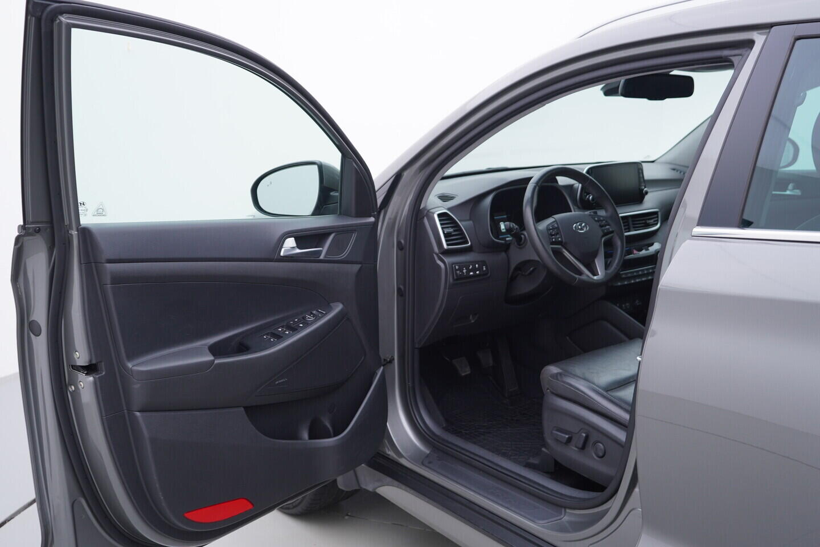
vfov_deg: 36.9
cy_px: 274
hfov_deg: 53.1
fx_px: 820
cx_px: 410
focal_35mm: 36
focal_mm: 24
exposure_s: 1/50
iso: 125
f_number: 3.2
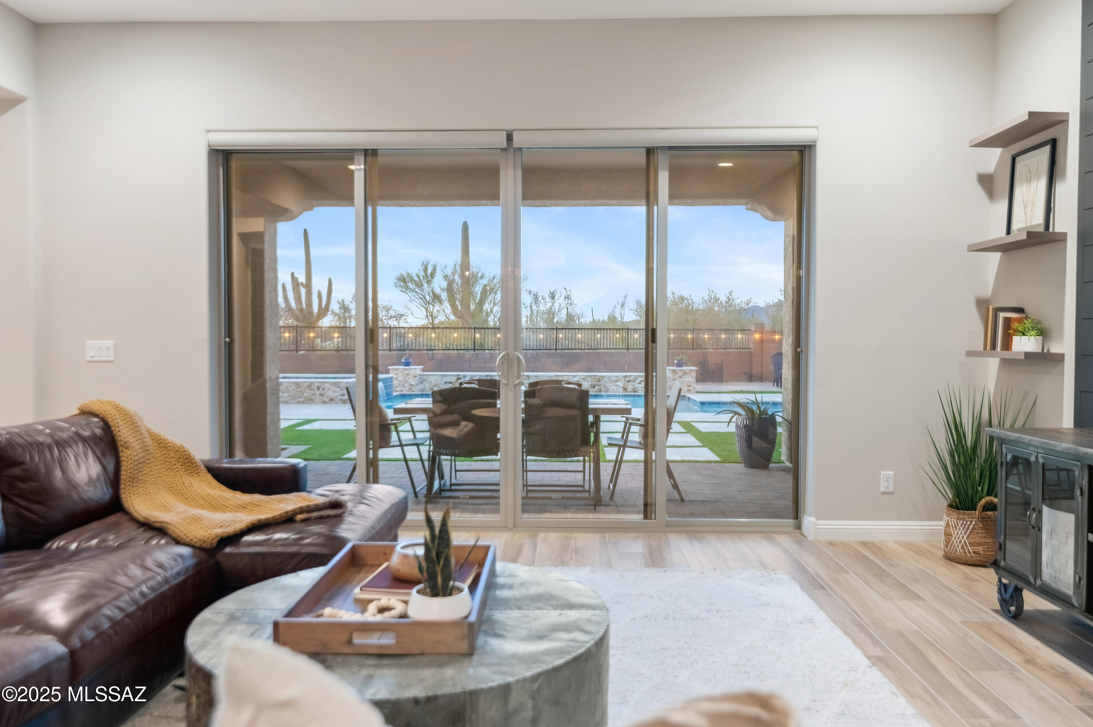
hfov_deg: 65.5
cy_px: 364
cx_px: 546
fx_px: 850
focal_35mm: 28
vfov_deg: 46.3
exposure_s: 1/2
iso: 200
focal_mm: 28
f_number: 5.6
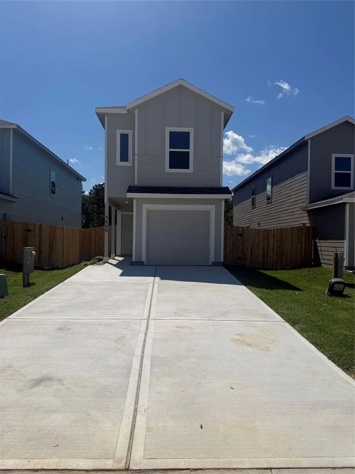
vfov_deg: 71.6
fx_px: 328
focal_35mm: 24
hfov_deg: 56.8
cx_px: 178
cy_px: 237
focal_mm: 6.76
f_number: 1.78
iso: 80
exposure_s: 1/14286
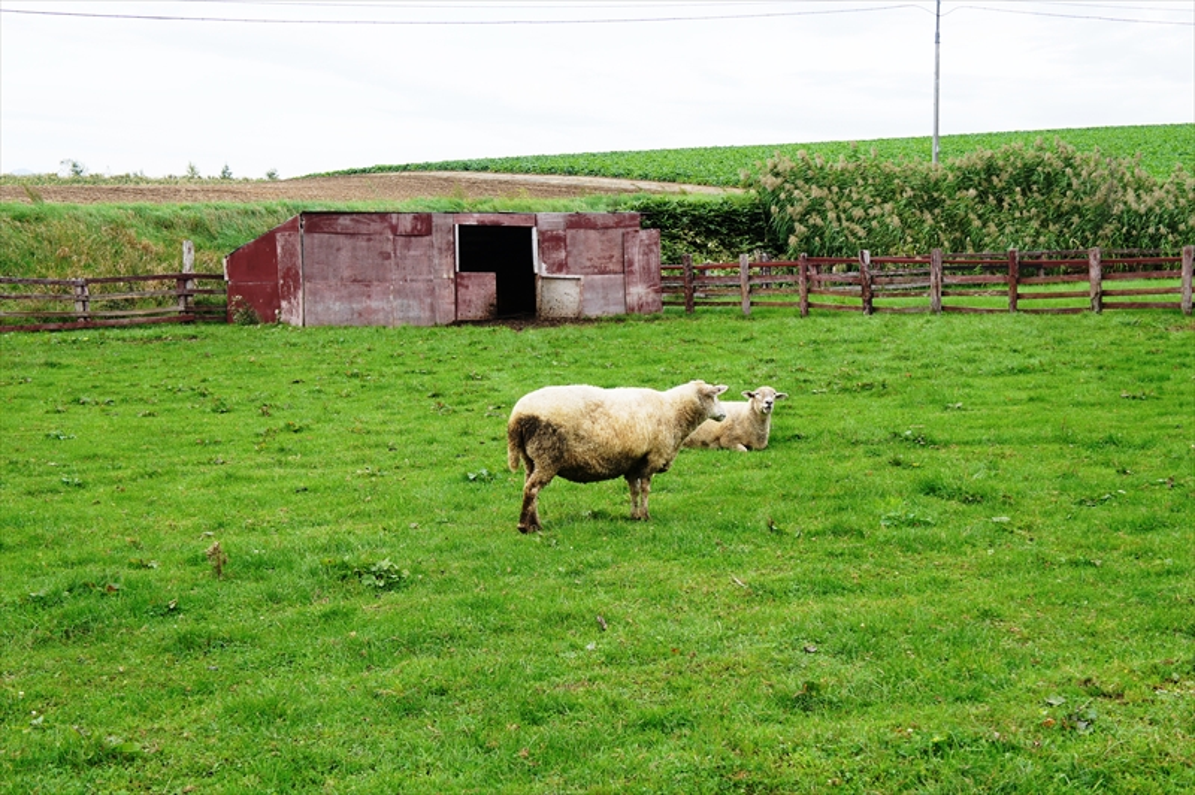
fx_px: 2239
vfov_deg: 20.1
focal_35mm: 68
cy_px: 398
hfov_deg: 29.9
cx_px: 598
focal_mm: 45
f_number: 8
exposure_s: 1/100
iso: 200
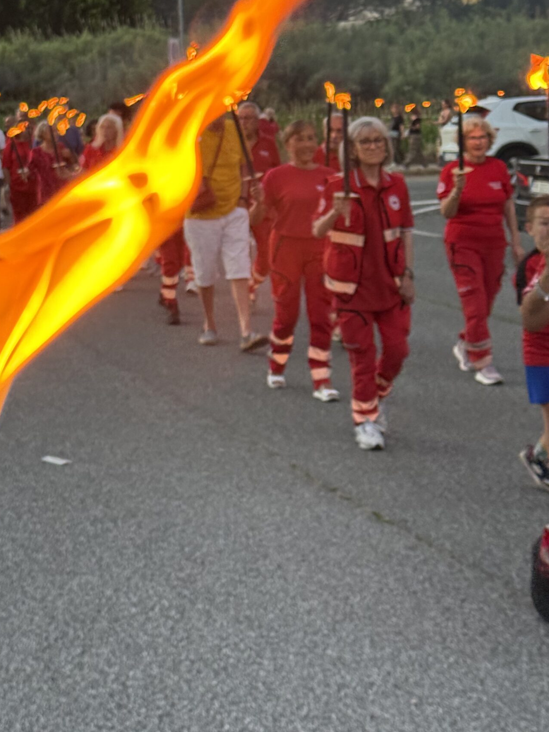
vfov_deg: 26.8
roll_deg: +1.5
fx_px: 1523
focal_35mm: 72
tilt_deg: -3.9
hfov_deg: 20.4
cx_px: 214
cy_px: 231
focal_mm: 6.76
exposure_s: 1/100
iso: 200
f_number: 1.78
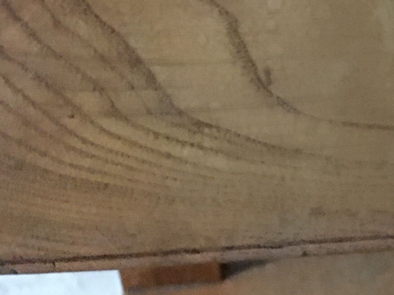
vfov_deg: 15.7
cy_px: -12
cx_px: 580
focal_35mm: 92
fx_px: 1047
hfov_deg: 18.9
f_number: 2.2
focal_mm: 4.15
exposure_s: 1/4
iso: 250
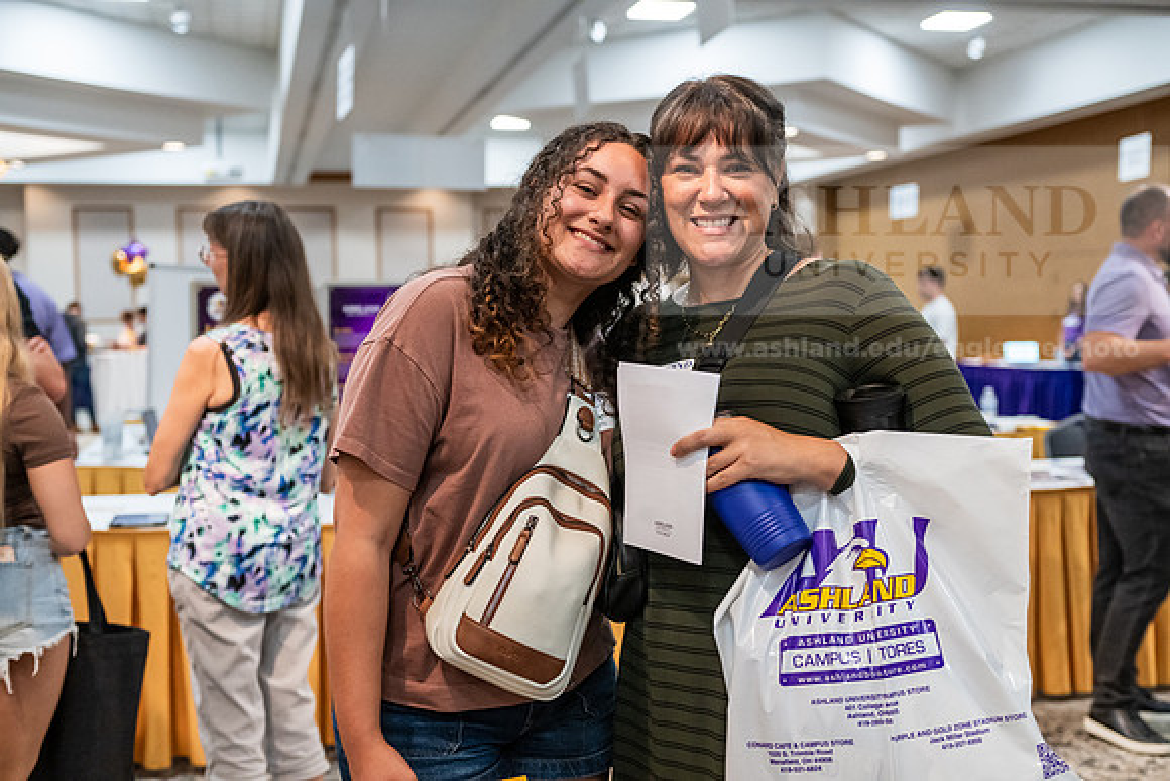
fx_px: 1430
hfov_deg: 44.5
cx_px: 585
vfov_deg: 30.5
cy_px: 390
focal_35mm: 44
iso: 3200
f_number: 3.2
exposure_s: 1/200
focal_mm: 44
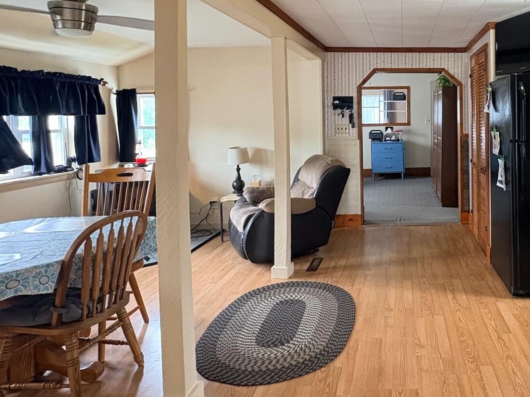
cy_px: 135
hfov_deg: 63.8
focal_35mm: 26
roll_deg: +0.8
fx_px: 398
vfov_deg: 52.1
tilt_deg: -2.6
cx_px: 389
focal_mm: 2.22
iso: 320
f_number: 2.2
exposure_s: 1/60
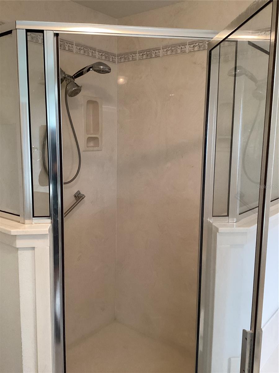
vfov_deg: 58.4
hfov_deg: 45.4
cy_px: 186
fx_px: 333
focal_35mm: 31
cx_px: 140
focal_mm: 3.3
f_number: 2.4
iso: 250
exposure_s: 1/50
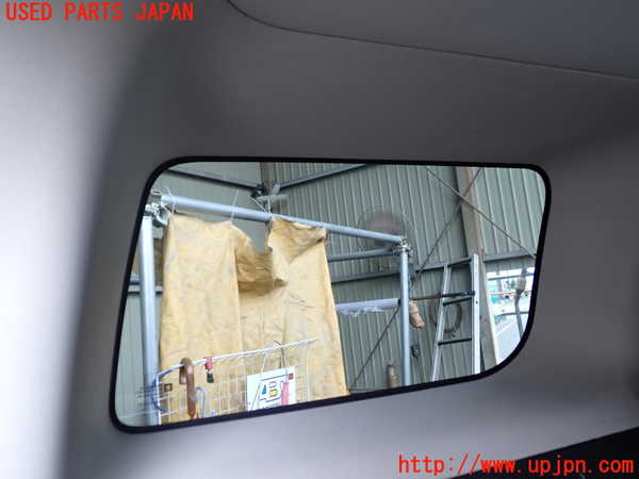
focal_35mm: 30
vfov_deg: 46.8
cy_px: 240
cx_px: 320
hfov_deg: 60.0
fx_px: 554
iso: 200
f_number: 2.3
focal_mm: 5.4
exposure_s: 1/30
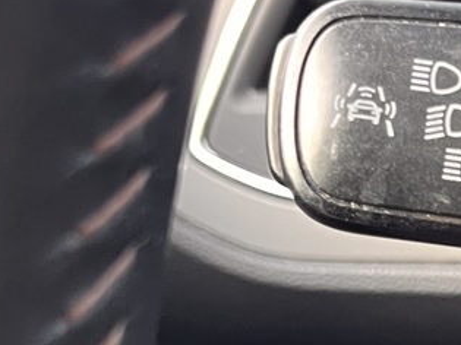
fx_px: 1584
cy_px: 491
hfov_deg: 15.1
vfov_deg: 12.0
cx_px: 735
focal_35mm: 119
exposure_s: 1/88
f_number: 1.6
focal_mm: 5.1
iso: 125
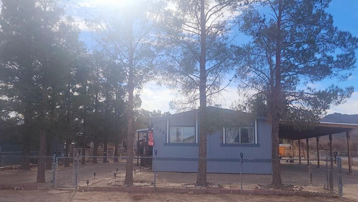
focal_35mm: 31
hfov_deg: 62.6
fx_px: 294
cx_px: 176
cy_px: 121
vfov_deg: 37.6
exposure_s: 1/2000
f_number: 1.8
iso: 12
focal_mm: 6.4
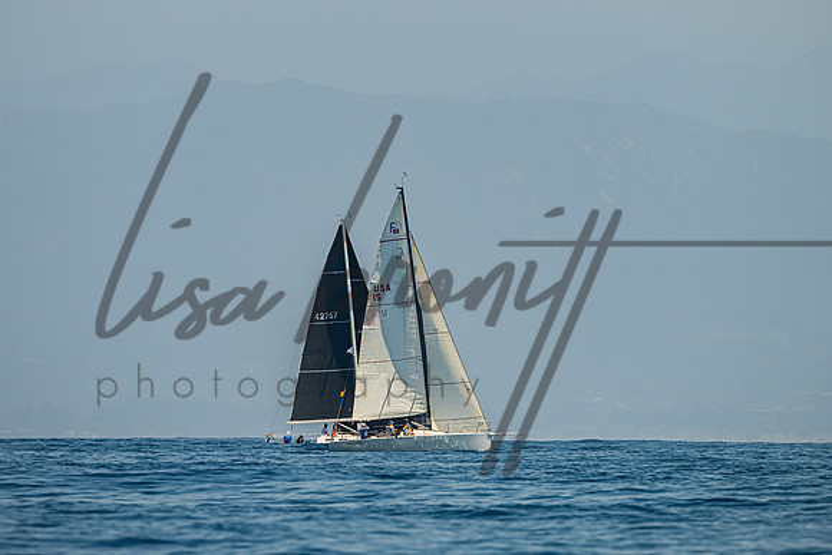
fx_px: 10681
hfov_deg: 4.5
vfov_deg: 3.0
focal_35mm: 462
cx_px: 409
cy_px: 201
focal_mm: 340
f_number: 7.1
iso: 400
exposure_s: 1/2000
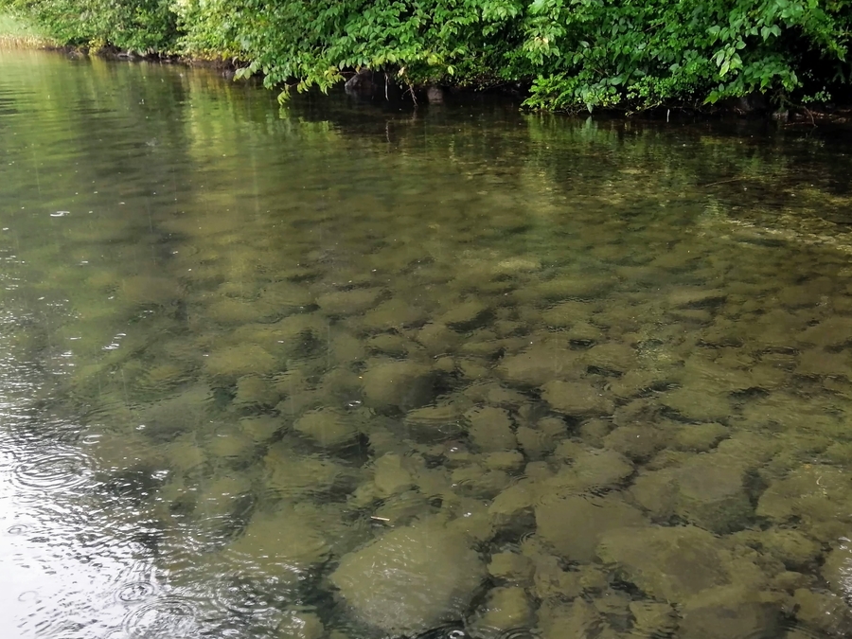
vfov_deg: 39.5
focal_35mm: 36
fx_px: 886
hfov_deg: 50.8
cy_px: 373
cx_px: 534
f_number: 1.8
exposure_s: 1/100
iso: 125
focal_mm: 3.62
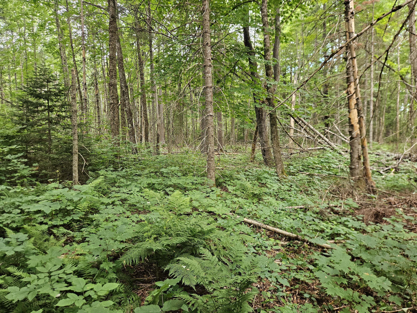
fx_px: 277
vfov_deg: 58.9
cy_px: 156
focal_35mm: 23
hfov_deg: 73.9
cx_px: 208
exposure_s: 1/180
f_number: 1.8
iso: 200
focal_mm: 5.4
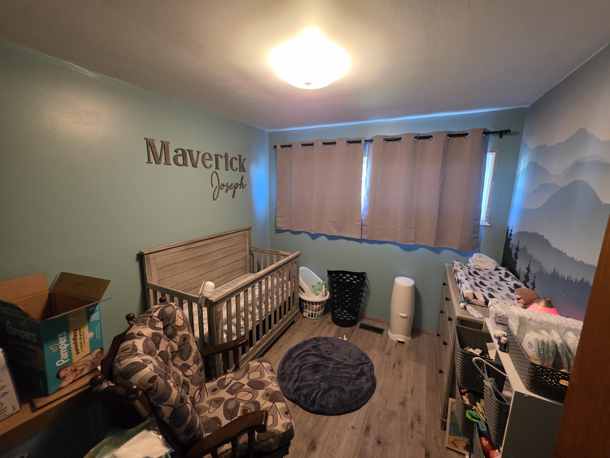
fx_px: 229
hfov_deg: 106.2
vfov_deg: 89.9
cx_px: 305
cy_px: 229
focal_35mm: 13
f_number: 1.9
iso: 500
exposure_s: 1/60
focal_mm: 2.2
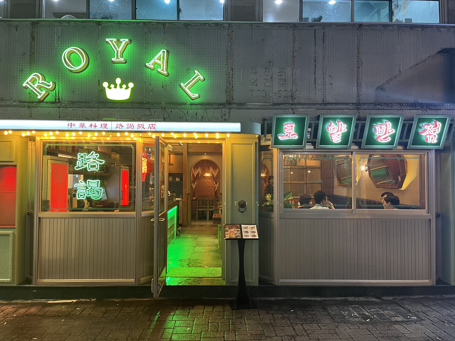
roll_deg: +1.2
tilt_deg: +1.3
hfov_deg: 67.3
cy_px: 170
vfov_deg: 53.1
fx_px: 342
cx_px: 228
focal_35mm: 26
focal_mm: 5.1
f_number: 1.6
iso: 160
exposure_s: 1/60
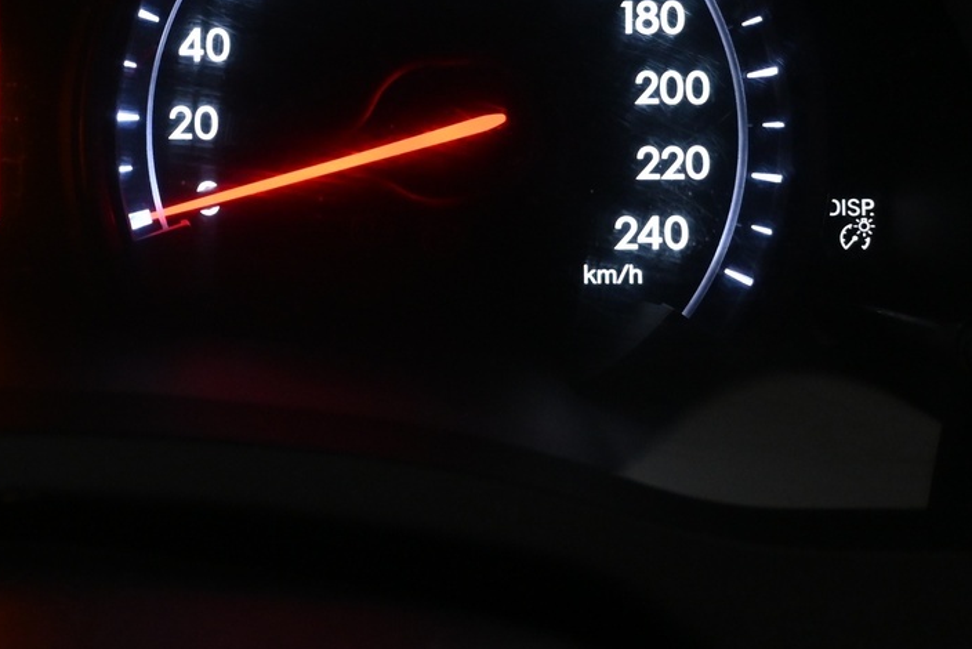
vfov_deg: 18.9
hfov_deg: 26.4
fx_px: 1910
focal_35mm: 71
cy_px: 33
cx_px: -93
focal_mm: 20.5
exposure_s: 1/30
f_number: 3.8
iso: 1100
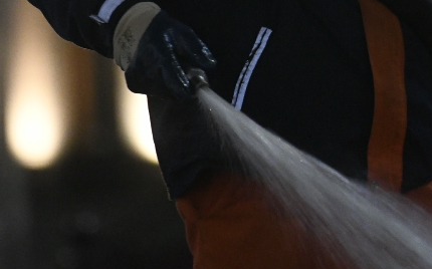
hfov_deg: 3.0
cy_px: -149
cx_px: 348
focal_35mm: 711
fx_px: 8364
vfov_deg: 1.8
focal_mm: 185
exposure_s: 1/160
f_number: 2.8
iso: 5000
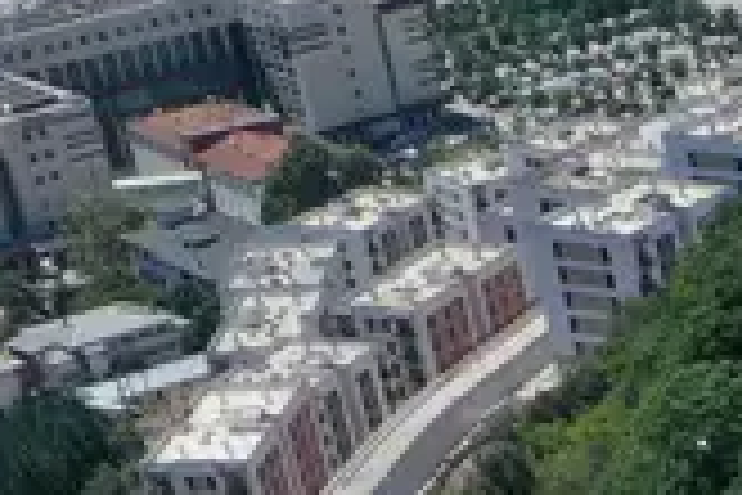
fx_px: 4204
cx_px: 2033
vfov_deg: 6.0
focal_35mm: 204
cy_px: 1775
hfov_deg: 8.7
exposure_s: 1/500
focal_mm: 10.26
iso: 100
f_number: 6.3
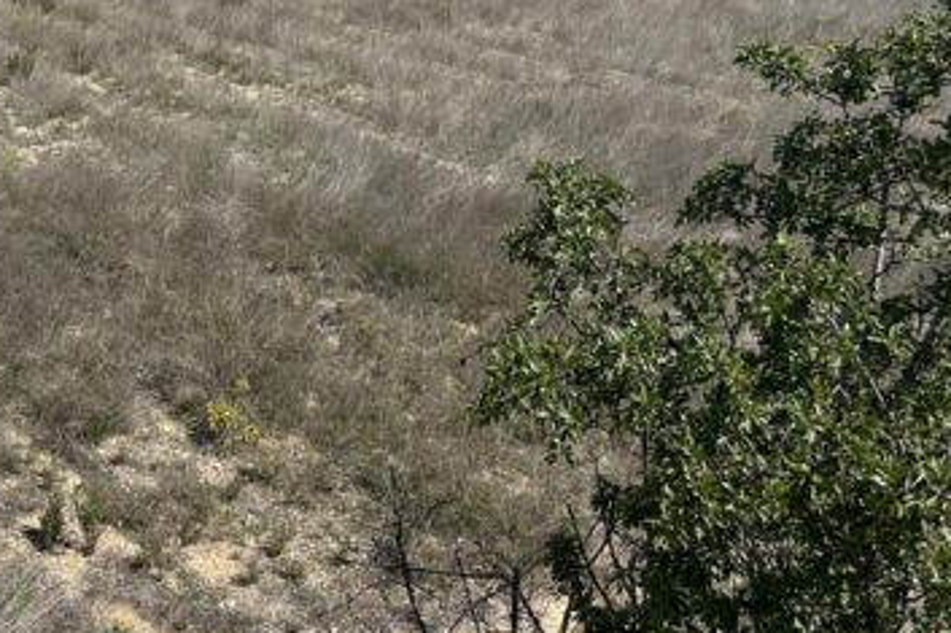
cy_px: 15
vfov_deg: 26.2
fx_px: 1294
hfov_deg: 39.1
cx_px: 217
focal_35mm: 49
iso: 50
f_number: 1.5
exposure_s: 1/5319
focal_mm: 5.7
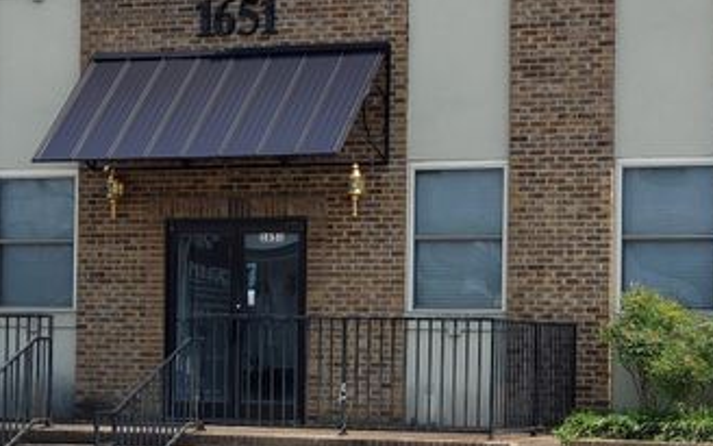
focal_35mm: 112
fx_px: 2176
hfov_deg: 18.6
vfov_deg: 11.7
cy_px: 290
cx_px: 333
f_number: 2.4
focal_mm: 6
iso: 32
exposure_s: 1/456
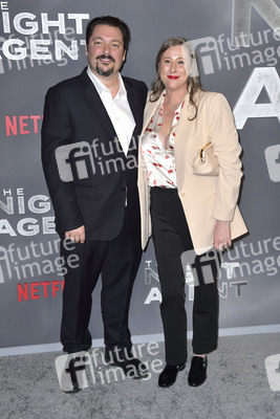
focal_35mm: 48
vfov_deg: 41.1
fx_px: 559
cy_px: 210
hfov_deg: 28.1
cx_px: 140
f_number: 6.3
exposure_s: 1/250
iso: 400
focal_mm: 48
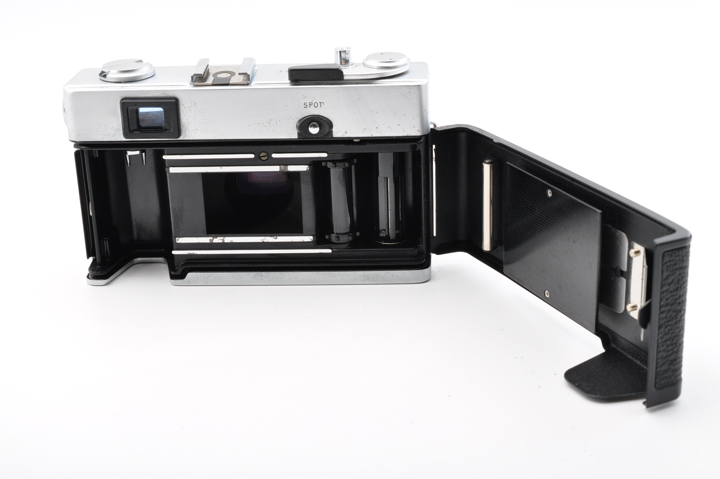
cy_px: 240
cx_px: 360
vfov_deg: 22.6
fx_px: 1199
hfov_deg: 33.4
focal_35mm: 60
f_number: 14
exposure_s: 1/200
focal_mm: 40
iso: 200
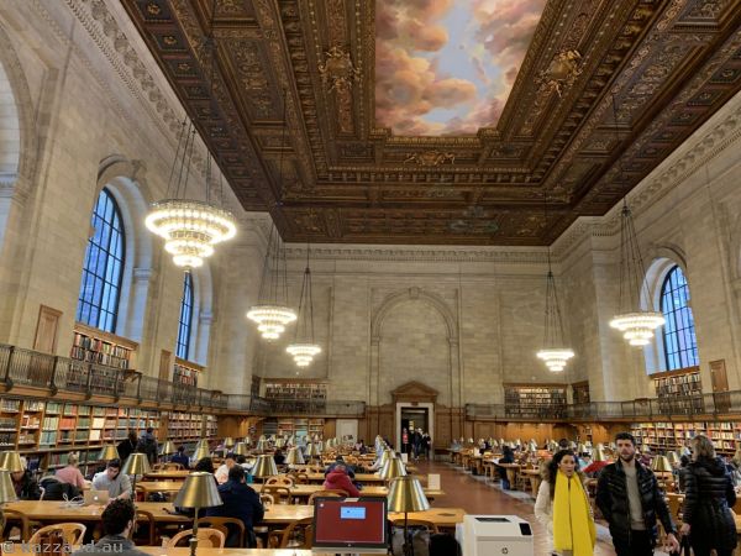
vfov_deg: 53.1
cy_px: 278
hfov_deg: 67.3
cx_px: 370
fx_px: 557
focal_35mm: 26
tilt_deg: +15.7
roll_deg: -1.6
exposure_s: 1/60
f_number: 1.8
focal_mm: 4.25
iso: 200
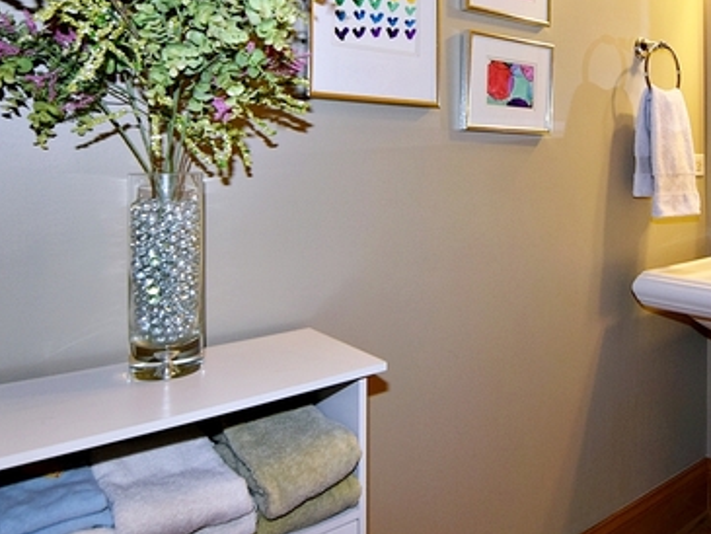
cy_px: 157
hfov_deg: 61.8
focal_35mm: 28
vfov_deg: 48.7
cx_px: 485
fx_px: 572
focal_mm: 11
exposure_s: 1/100
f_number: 5
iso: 400
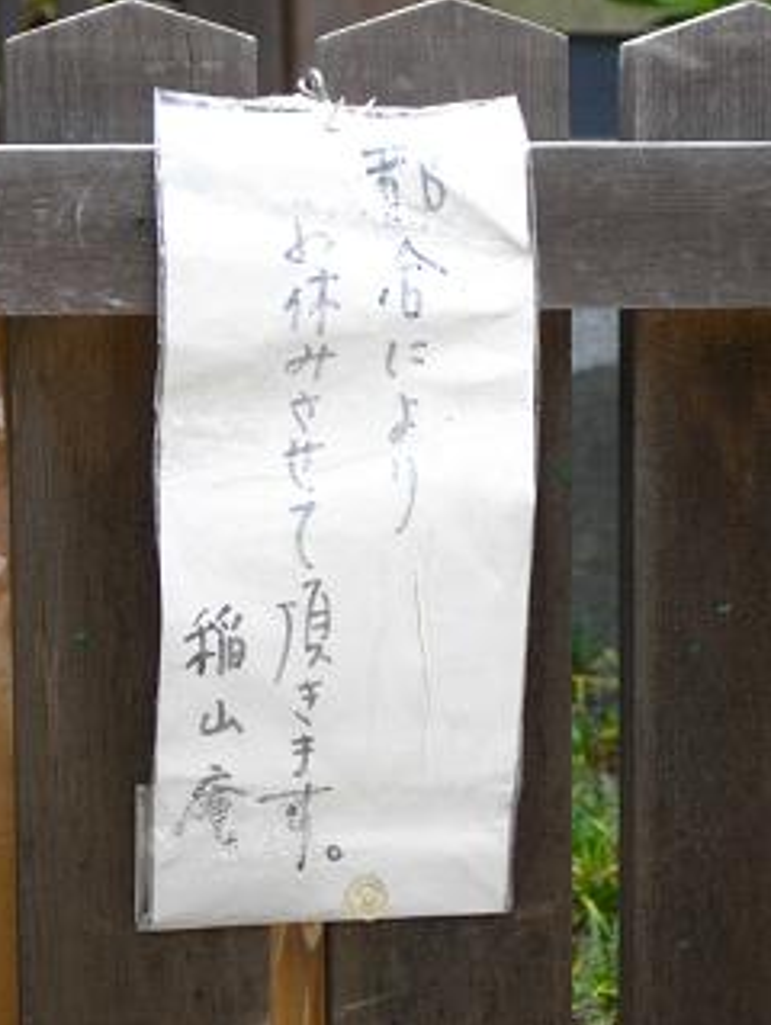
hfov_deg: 12.7
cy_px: 506
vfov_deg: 16.8
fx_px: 3468
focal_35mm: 117
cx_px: 373
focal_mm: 17.1
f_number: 5.2
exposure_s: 1/160
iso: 125
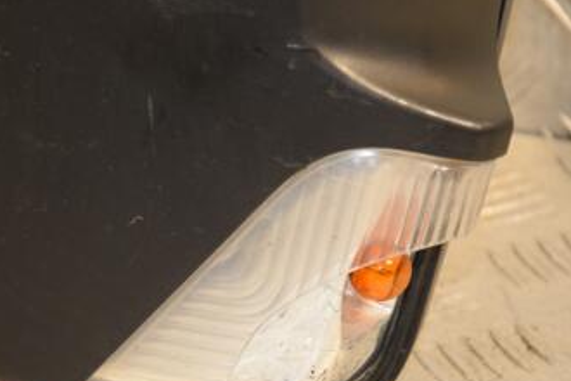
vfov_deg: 5.1
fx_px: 4235
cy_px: 255
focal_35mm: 267
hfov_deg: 7.7
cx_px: 234
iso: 800
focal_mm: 98
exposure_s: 1/125
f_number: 5.6
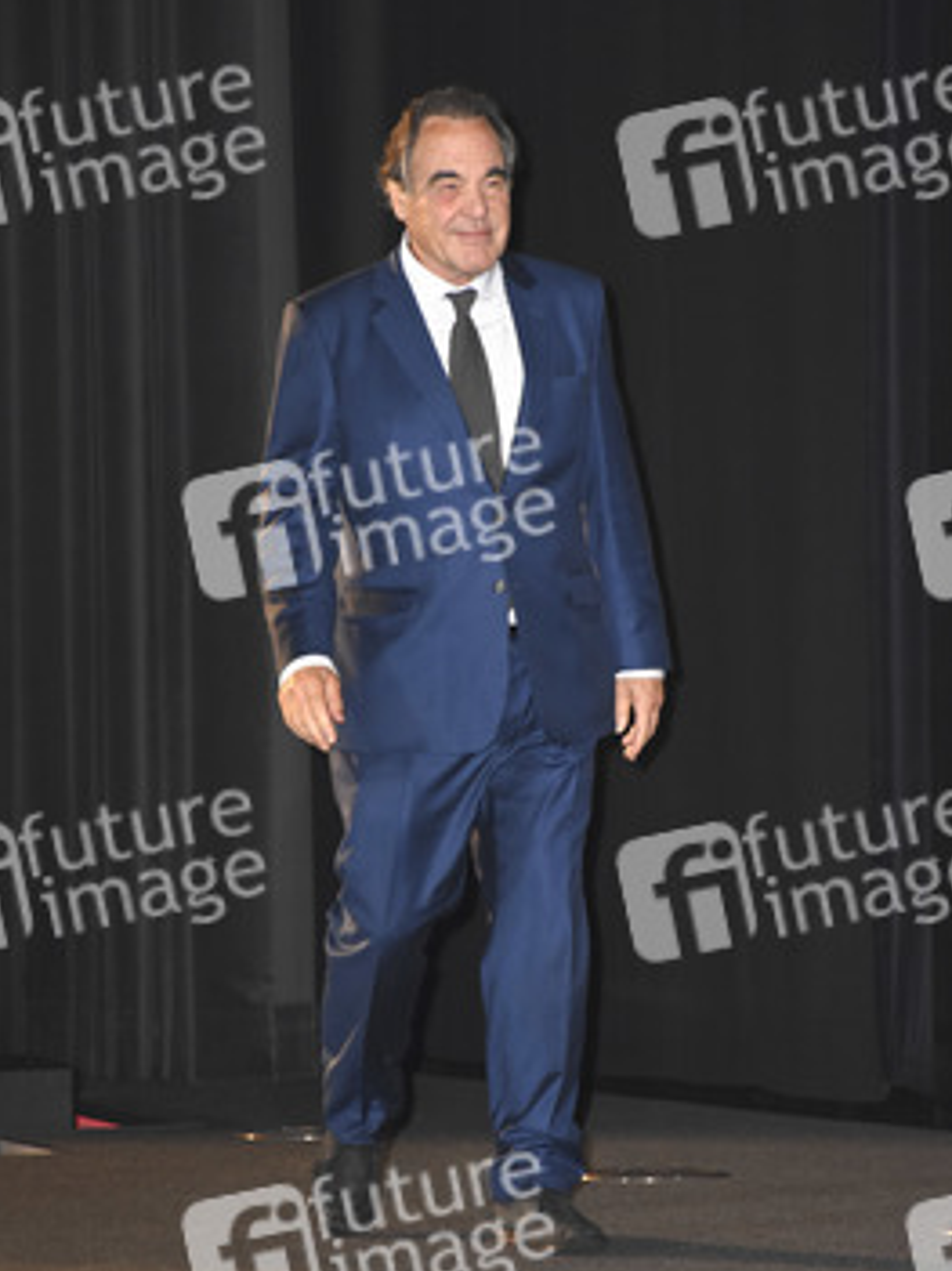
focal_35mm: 230
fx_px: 8439
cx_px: 474
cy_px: 695
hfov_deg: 6.5
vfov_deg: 8.6
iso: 2000
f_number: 5.6
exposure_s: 1/200
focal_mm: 140
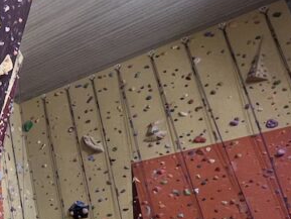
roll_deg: -0.2
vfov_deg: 30.9
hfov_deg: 26.6
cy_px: 169
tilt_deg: +20.3
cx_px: -164
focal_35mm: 46
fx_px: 387
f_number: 1.8
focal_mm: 1.57
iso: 250
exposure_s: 1/100
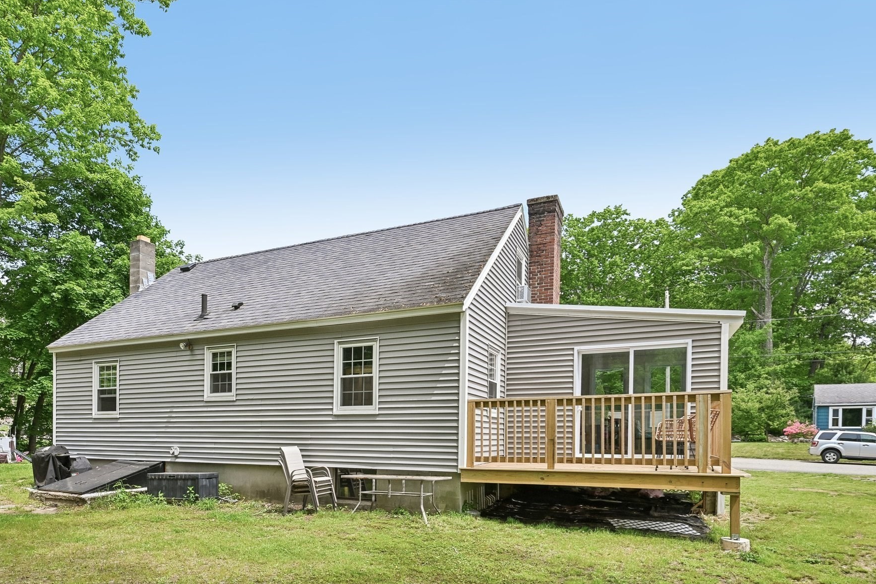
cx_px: 374
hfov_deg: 80.7
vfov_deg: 59.2
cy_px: 338
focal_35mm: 21
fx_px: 511
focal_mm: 18
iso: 400
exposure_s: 1/500
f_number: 8
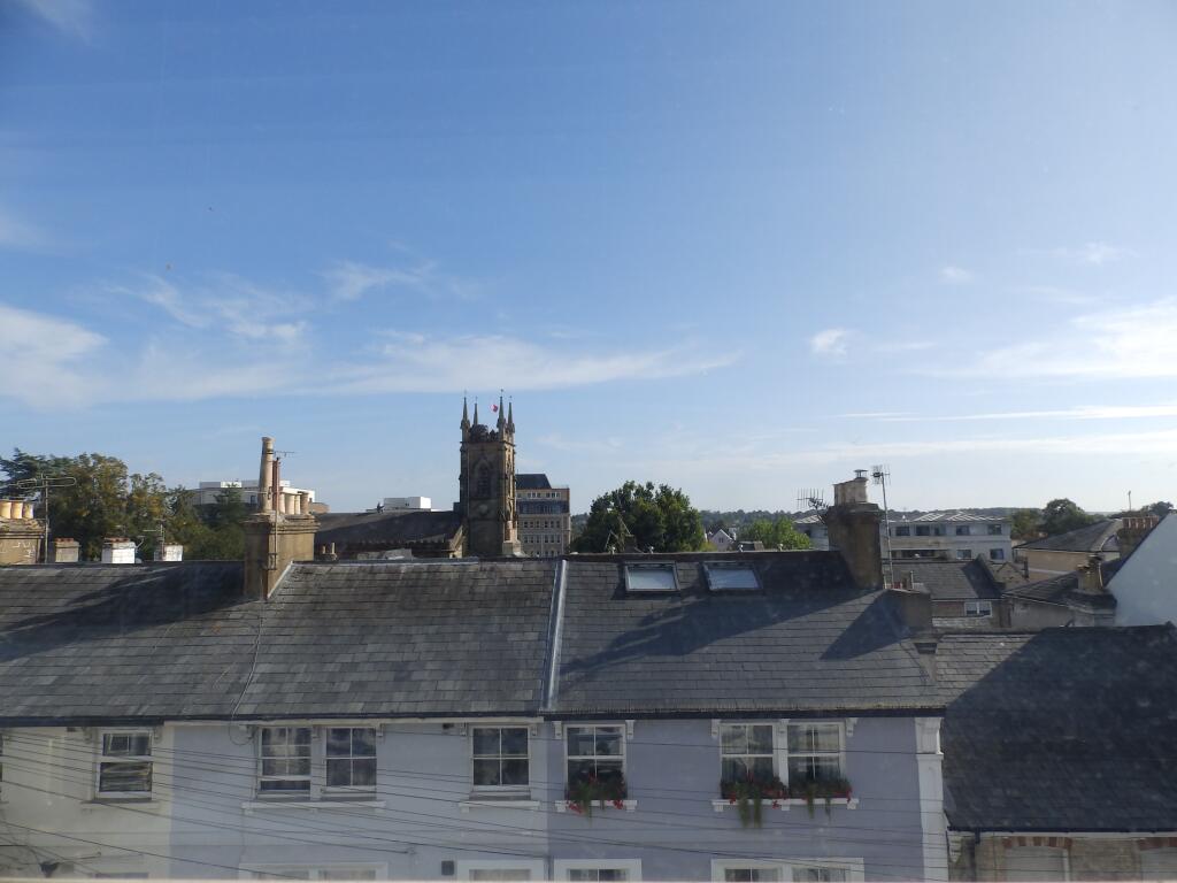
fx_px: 748
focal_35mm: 22
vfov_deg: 61.1
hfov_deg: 76.4
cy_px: 442
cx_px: 588
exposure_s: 1/640
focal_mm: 4
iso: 80
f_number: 4.5
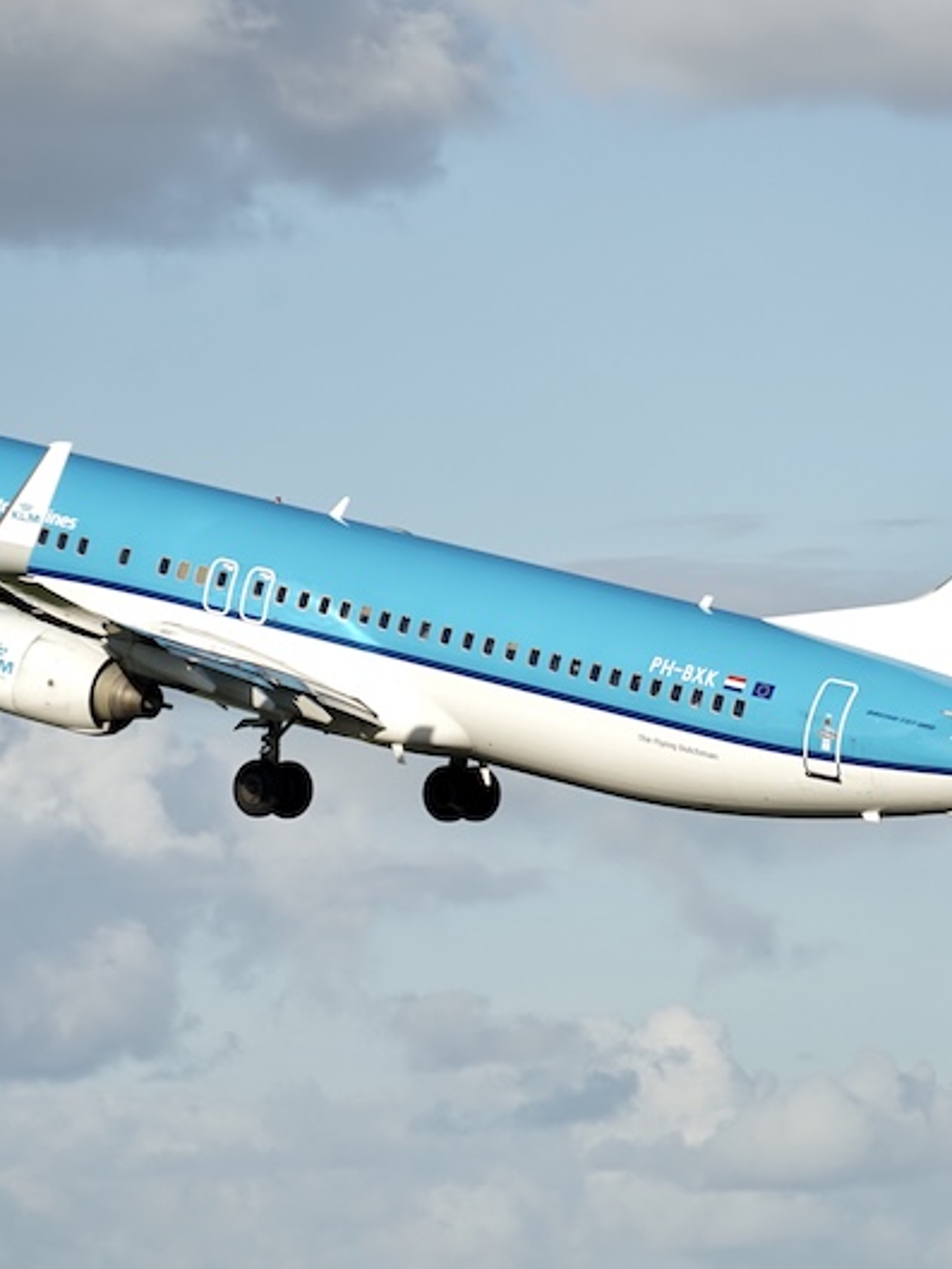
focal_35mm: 295
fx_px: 10813
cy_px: 634
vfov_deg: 6.7
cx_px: 511
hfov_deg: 5.0
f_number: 5.6
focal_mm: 203
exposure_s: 1/1250
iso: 160
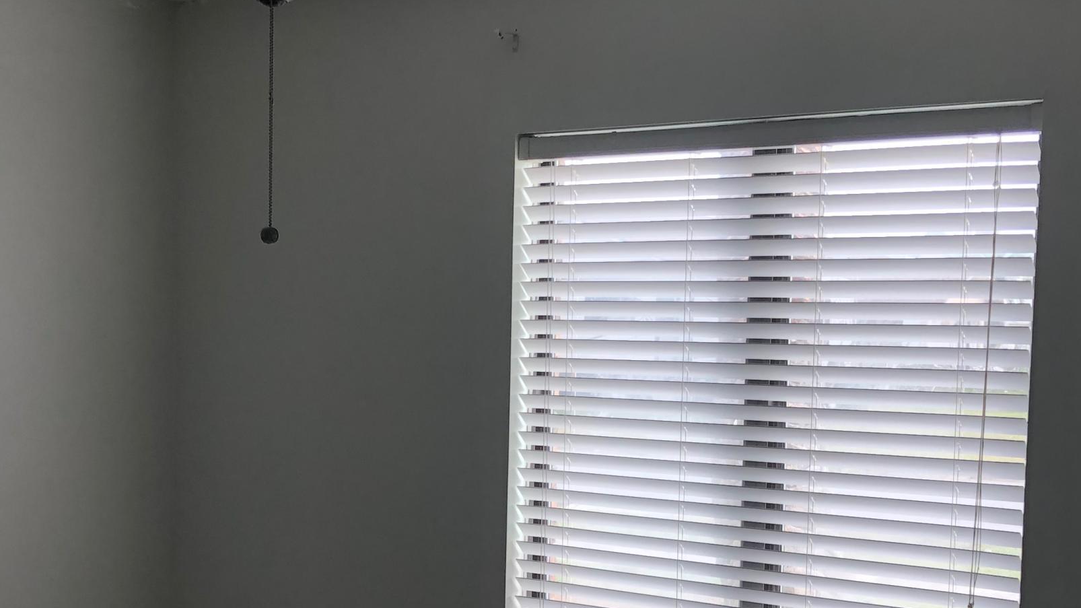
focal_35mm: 57
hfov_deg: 36.5
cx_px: 433
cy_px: 440
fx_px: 1634
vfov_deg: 20.9
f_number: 1.8
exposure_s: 1/120
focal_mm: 4
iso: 40
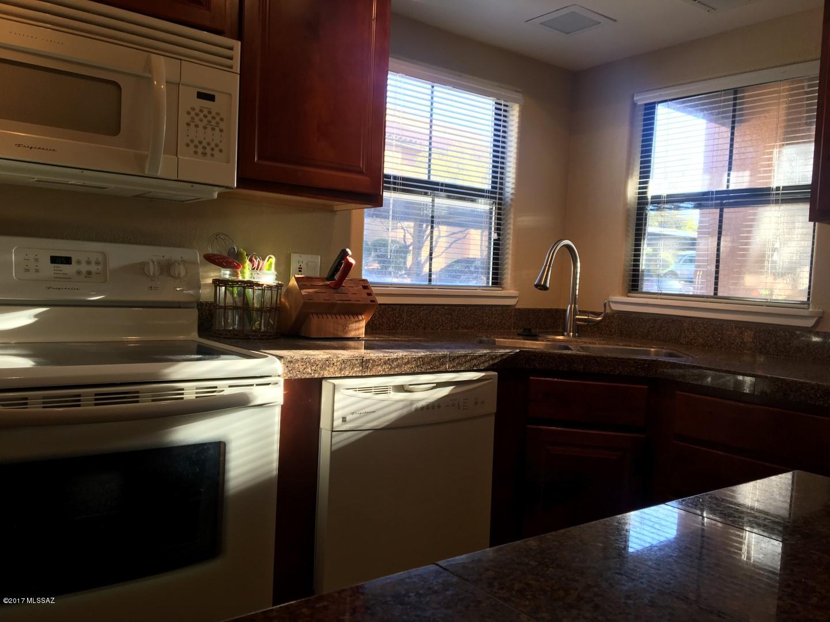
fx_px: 695
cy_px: 311
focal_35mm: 29
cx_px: 415
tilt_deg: -3.3
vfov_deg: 48.2
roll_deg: -2.1
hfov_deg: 61.7
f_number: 2.2
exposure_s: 1/40
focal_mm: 4.15
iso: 25
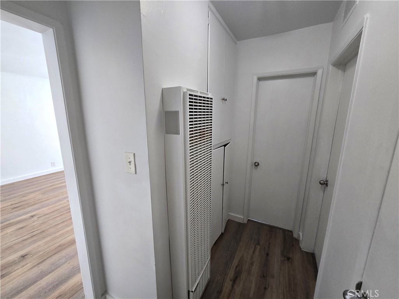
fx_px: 150
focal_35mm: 13
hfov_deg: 106.2
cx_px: 200
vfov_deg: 89.9
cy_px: 150
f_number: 2.2
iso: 125
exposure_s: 1/60
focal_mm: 2.2
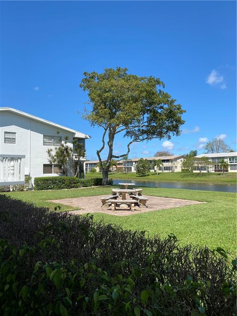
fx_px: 237
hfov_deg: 53.1
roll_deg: +2.2
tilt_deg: +3.2
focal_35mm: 26
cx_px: 118
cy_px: 158
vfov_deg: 67.3
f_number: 1.8
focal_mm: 4.25
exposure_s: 1/2625
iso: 32
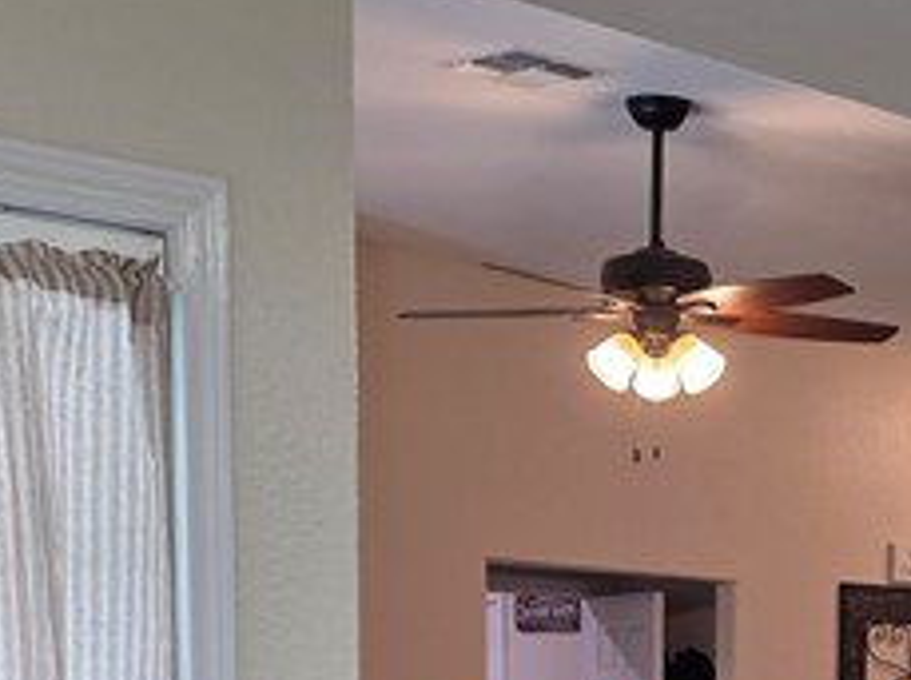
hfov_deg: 18.6
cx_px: 927
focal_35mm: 103
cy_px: 1121
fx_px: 2706
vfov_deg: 13.2
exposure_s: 1/120
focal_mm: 6.3
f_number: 1.7
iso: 125
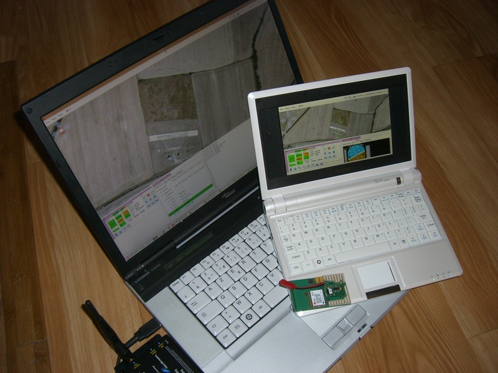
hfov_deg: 49.0
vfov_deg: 37.7
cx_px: 249
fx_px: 547
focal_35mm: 38
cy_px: 186
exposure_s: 1/60
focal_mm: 6.2
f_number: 2.7
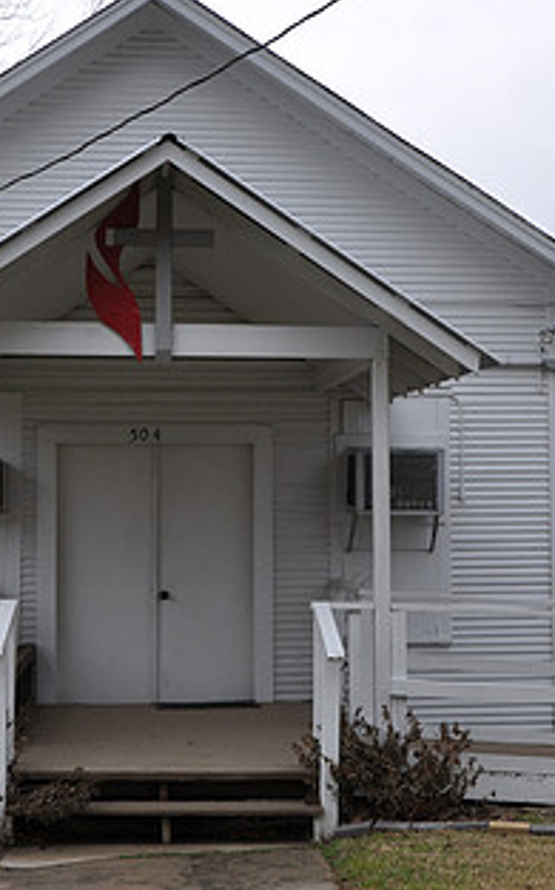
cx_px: 262
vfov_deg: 30.2
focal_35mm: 68
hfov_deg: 19.1
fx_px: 1649
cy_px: 380
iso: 200
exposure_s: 1/100
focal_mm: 24
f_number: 10
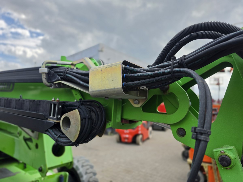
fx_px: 161
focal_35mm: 23
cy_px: 91
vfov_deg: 58.9
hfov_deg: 73.9
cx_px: 122
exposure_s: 1/5151
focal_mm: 6.5
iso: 64
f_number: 1.4
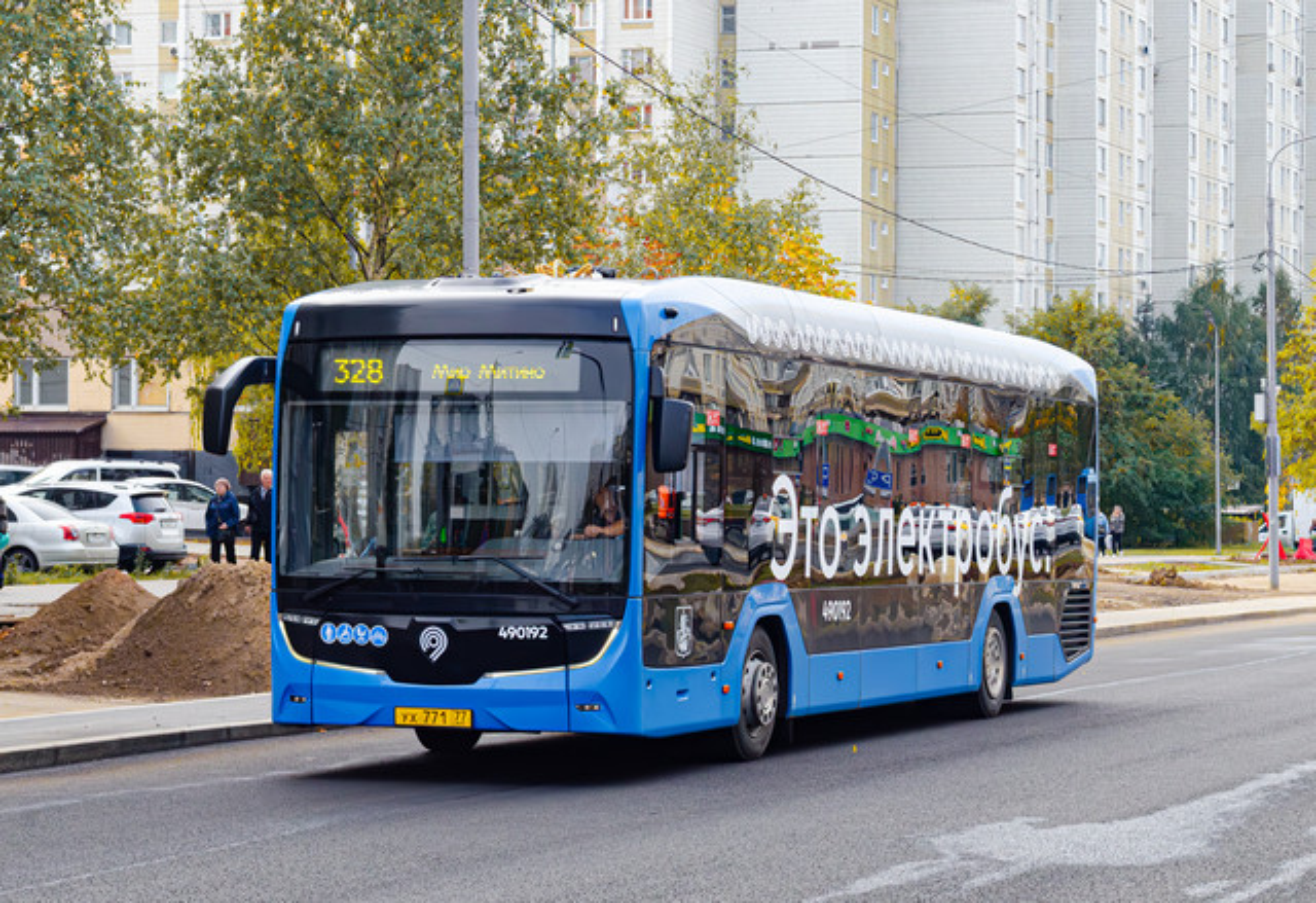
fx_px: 3581
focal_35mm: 97
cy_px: 436
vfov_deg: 14.4
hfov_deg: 20.8
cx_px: 580
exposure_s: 1/640
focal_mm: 52
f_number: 11
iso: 1400
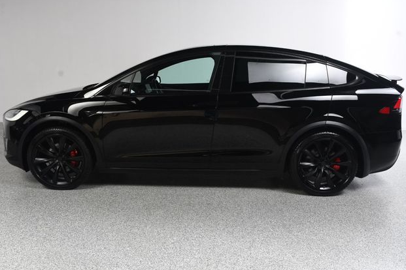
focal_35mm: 34
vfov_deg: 38.9
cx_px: 204
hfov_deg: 55.8
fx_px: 383
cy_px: 136
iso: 100
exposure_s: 1/160
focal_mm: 22
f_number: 9
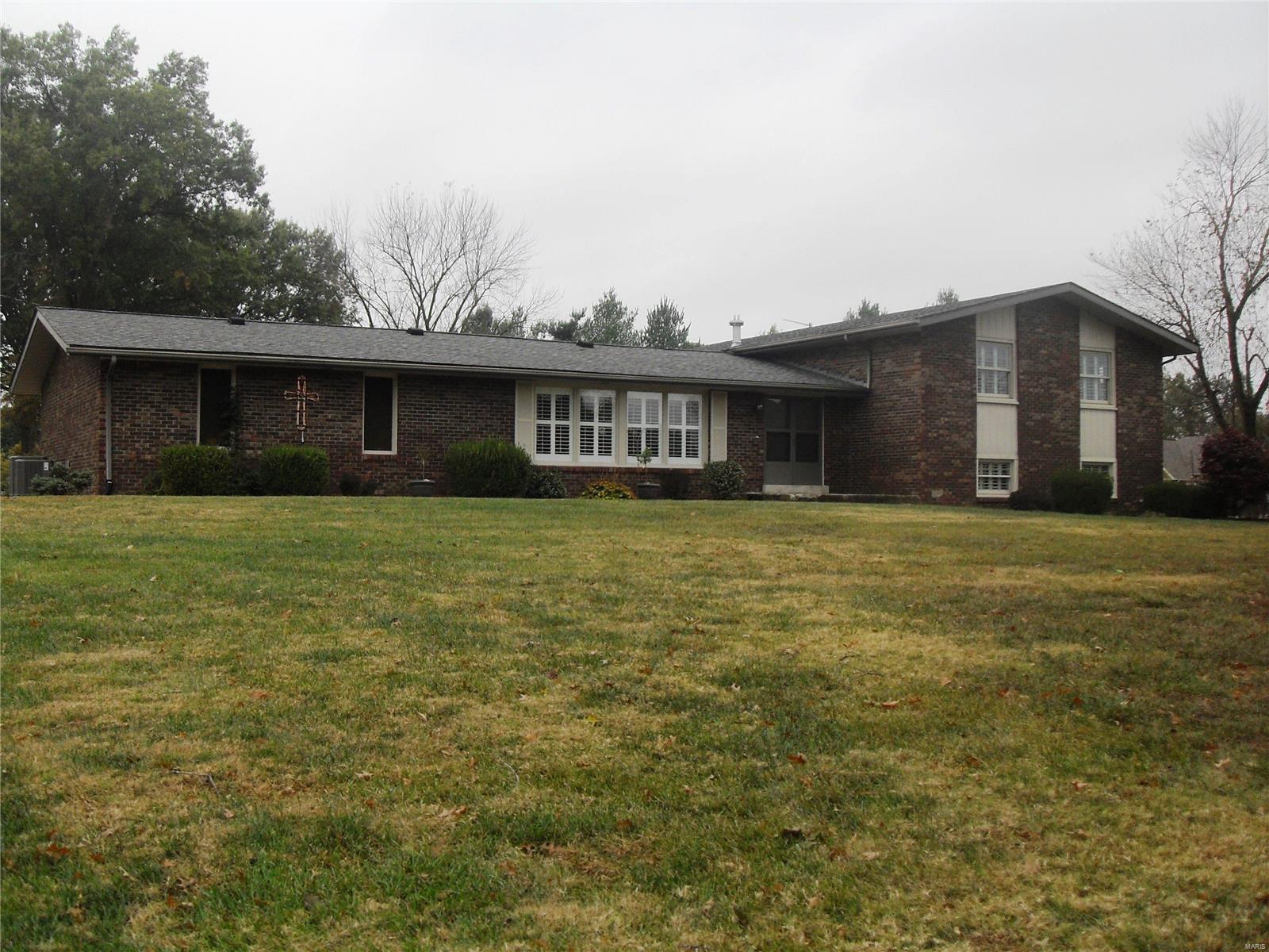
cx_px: 634
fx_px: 1356
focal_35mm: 37
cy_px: 476
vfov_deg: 38.7
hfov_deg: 50.1
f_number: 2.8
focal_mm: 6.3
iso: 80
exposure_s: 1/125
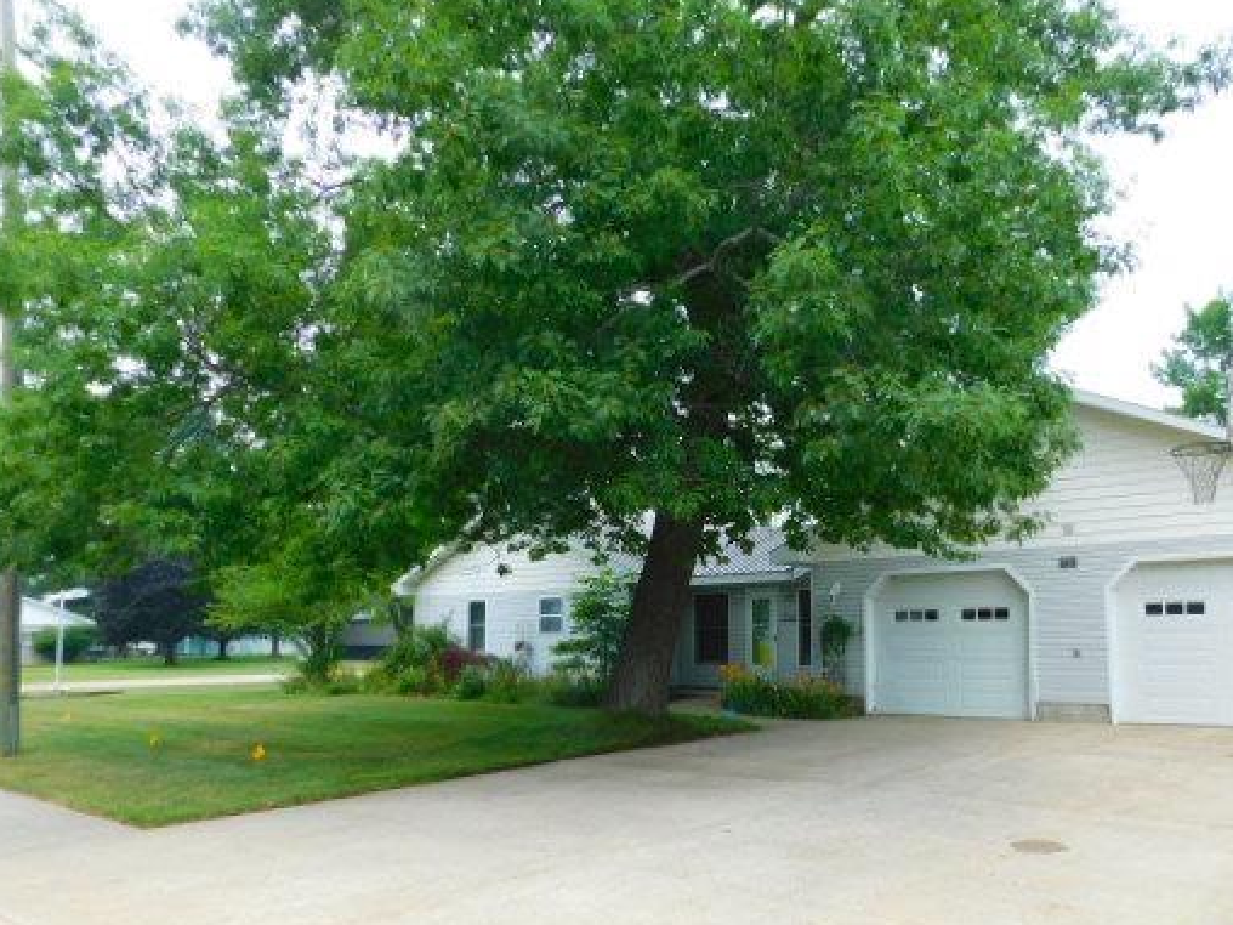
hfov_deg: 61.3
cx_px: 711
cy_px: 566
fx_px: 1033
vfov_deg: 47.9
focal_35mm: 29
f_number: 3
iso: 125
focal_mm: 4
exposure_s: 1/640
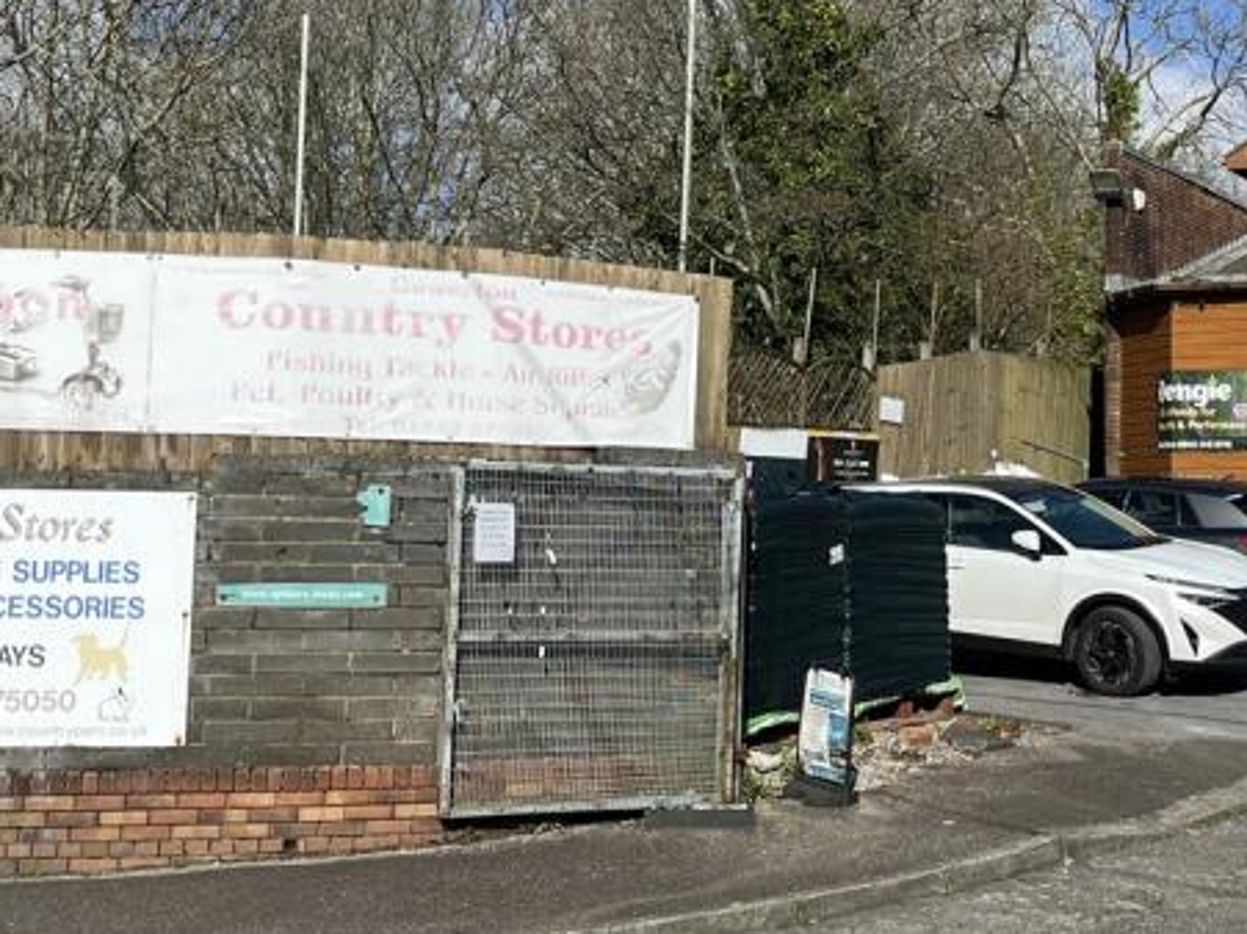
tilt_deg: +6.1
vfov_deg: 24.7
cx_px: 899
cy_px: 348
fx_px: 2125
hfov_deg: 32.2
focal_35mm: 59
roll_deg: -0.7
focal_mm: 5.1
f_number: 1.6
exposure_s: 1/4484
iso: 50
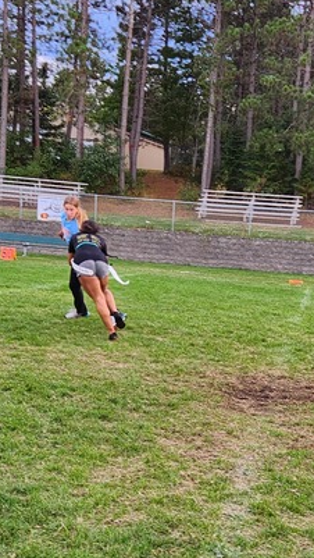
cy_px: 413
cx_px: 217
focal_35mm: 64
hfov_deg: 18.8
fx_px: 946
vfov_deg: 32.3
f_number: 1.8
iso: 25
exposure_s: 1/120
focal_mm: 5.4
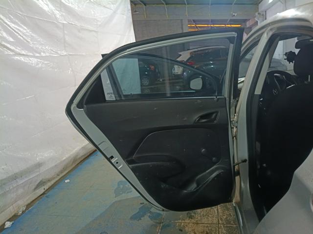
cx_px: 156
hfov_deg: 67.3
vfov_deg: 53.1
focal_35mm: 26
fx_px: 235
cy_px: 117
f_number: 1.8
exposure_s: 1/40
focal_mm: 4.81
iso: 817
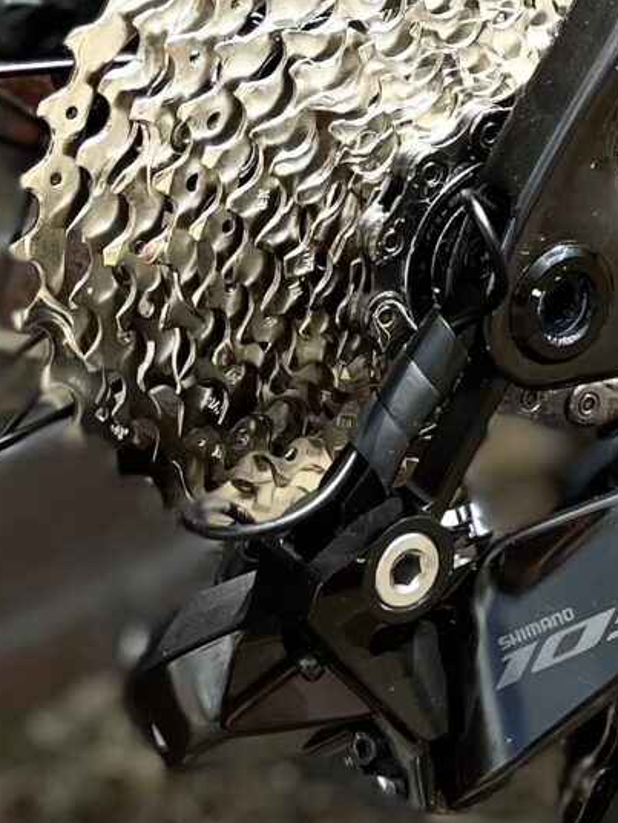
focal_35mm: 124
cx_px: 87
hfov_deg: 11.9
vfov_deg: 14.5
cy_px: -518
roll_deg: +8.5
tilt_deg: -16.0
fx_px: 2951
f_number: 1.6
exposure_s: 1/1366
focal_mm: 4.2
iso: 50
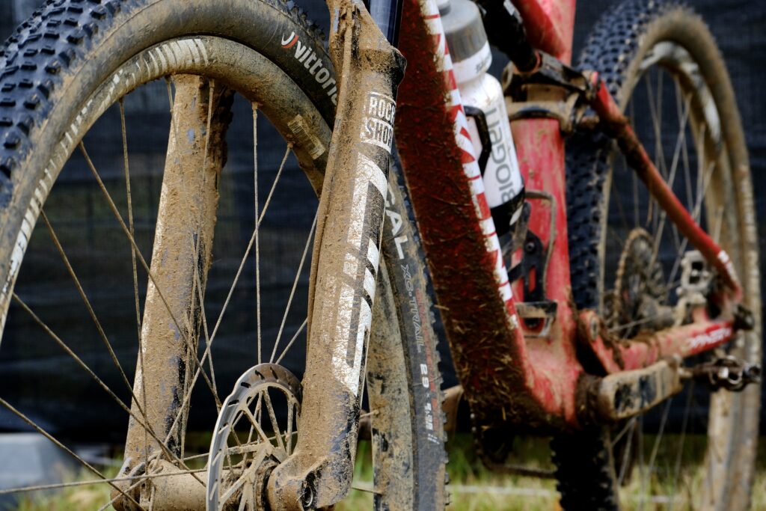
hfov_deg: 19.5
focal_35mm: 105
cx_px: 383
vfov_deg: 13.0
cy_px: 256
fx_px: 2234
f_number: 7.1
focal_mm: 70
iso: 800
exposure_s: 1/500
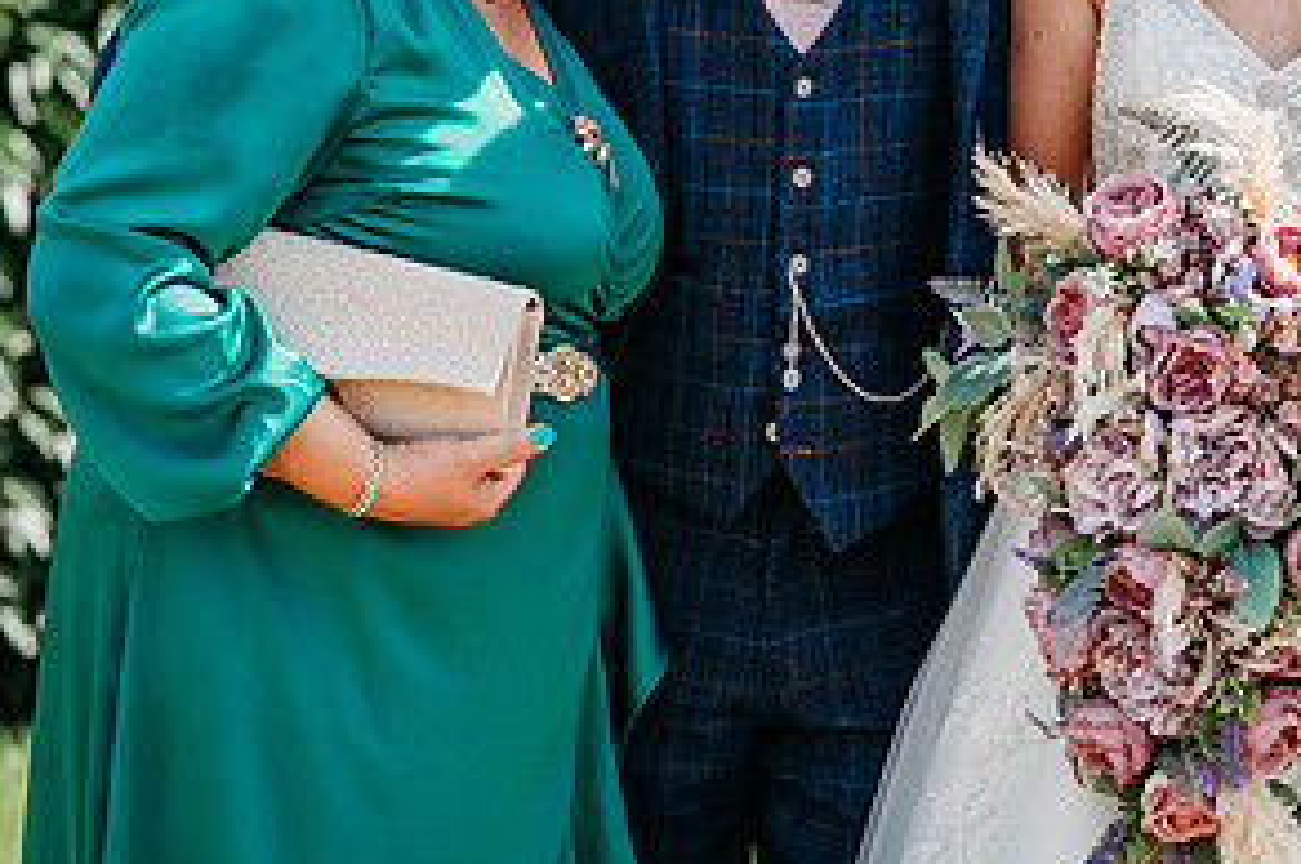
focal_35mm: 169
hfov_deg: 12.1
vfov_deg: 8.1
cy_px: 107
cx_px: 1136
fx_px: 6101
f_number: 2.5
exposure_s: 1/1250
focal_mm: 85
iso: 100
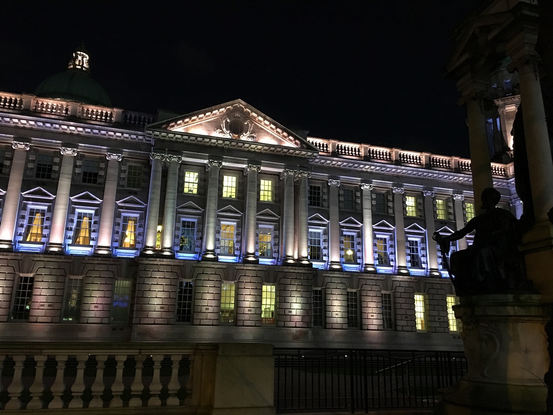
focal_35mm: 29
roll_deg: -0.7
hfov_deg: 61.6
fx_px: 463
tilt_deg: +14.8
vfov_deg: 48.2
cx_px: 276
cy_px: 208
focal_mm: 4.15
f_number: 2.2
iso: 200
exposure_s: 1/17
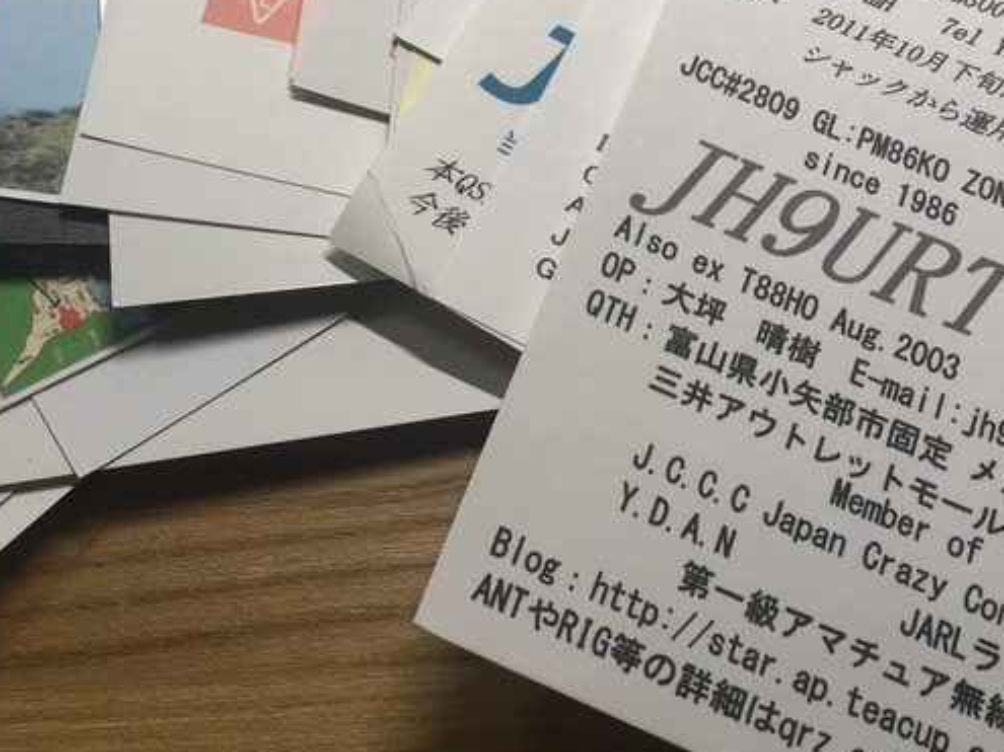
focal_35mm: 60
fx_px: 1740
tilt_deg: -62.5
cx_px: 497
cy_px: 36
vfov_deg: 23.6
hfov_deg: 32.2
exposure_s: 1/120
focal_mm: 4.15
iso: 40
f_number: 2.2
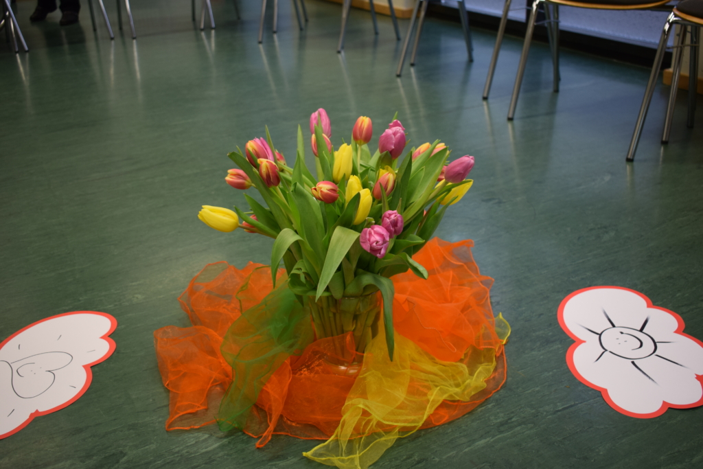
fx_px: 703
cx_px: 352
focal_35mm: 36
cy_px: 234
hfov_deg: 53.1
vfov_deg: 36.9
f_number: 4.5
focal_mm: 24
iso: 400
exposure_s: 1/80
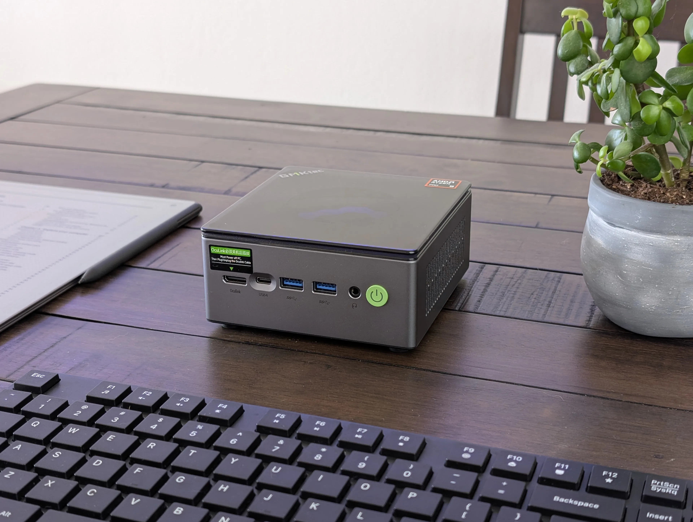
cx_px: 346
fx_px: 982
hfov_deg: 38.9
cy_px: 261
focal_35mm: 49
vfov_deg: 29.7
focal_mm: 6.9
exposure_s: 1/23.9
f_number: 1.68
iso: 63
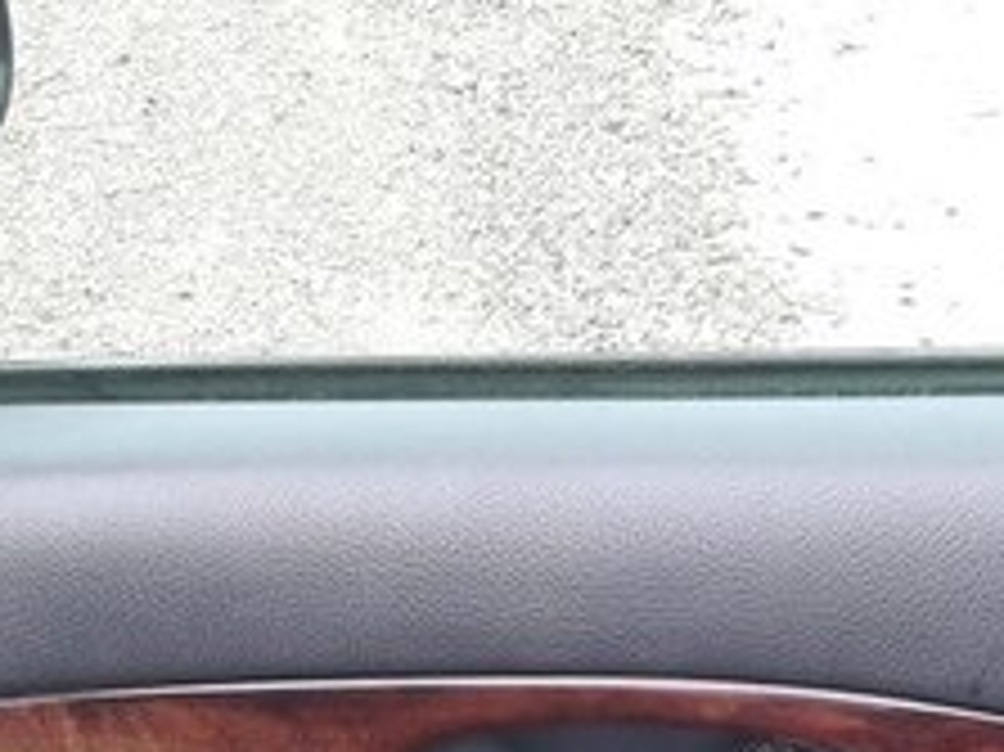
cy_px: 1020
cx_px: 882
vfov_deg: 16.6
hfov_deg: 23.0
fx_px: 2406
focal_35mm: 83
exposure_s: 1/33
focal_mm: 3.7
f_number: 1.9
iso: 100
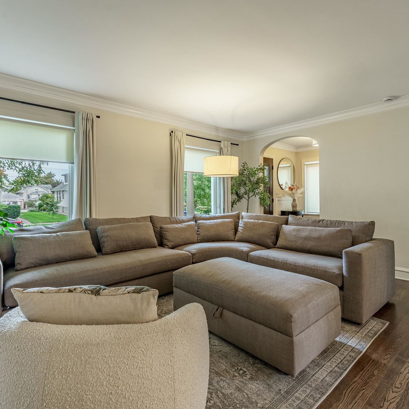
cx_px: 208
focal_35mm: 19
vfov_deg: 77.6
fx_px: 254
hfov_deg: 77.6
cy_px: 203
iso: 200
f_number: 7.1
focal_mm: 14.8
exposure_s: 1/100
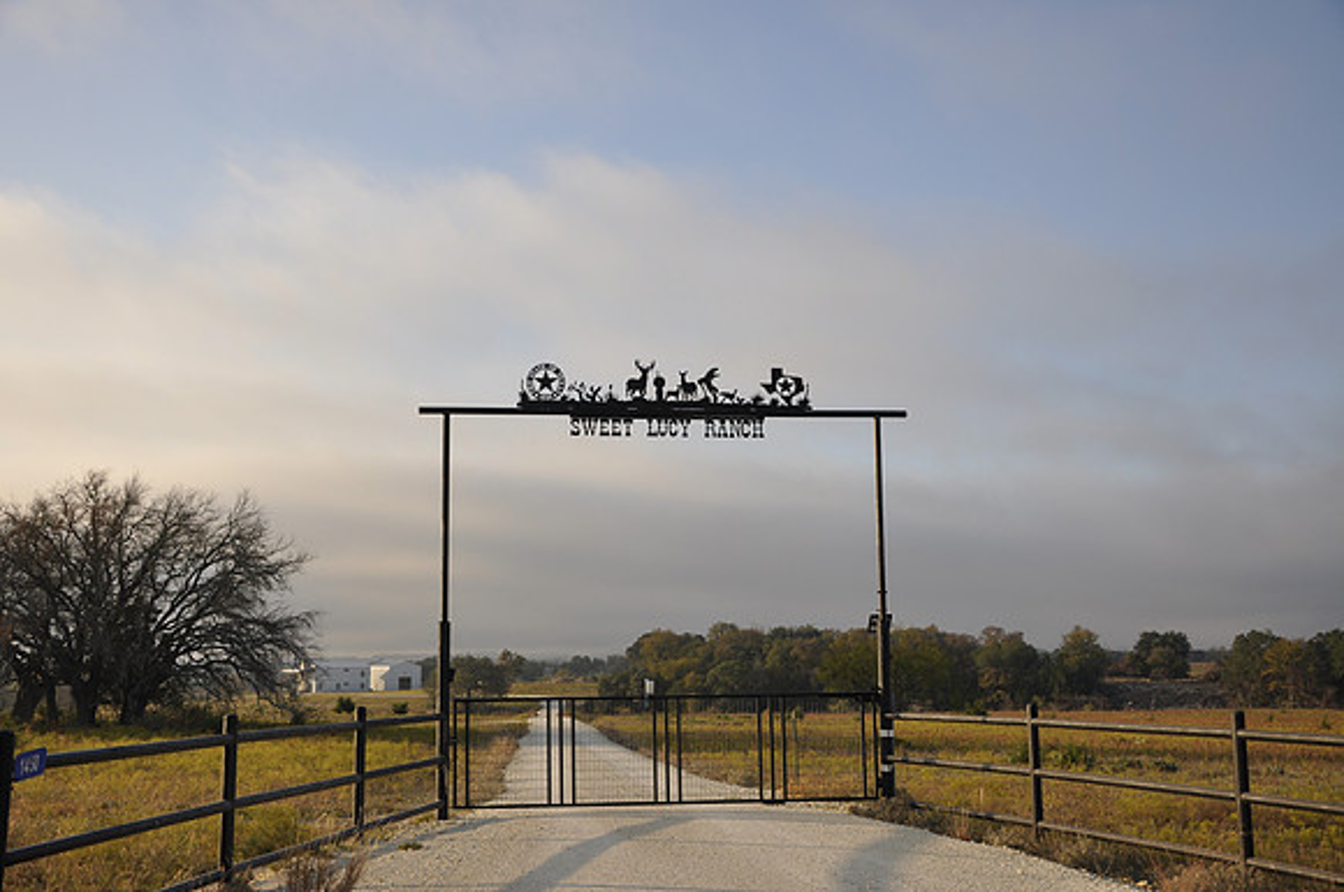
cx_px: 672
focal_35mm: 39
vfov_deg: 34.1
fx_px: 1454
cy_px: 446
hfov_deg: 49.6
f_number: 7.1
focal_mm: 26
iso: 200
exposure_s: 1/200
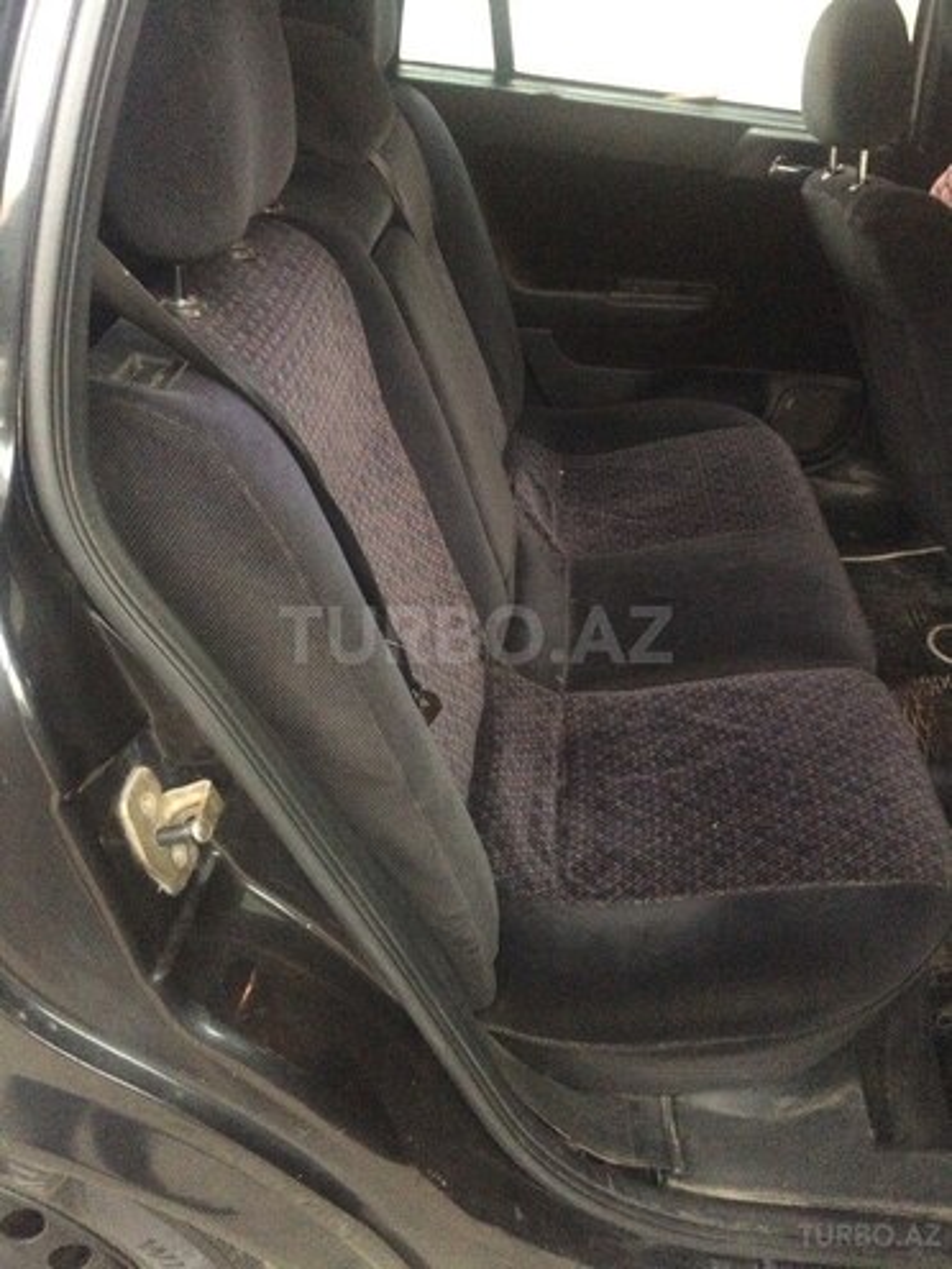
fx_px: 1063
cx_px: 476
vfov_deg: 61.7
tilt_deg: -38.2
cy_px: 634
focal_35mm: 29
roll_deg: -1.8
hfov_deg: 48.2
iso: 500
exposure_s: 1/17
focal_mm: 4.15
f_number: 2.2
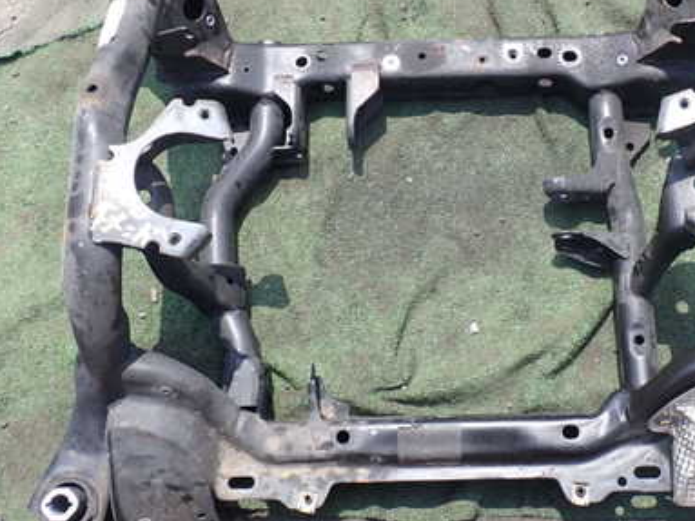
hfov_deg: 40.1
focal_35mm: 47
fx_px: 943
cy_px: 220
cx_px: 448
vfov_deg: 30.8
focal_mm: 5.4
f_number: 3.2
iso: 100
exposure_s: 1/400
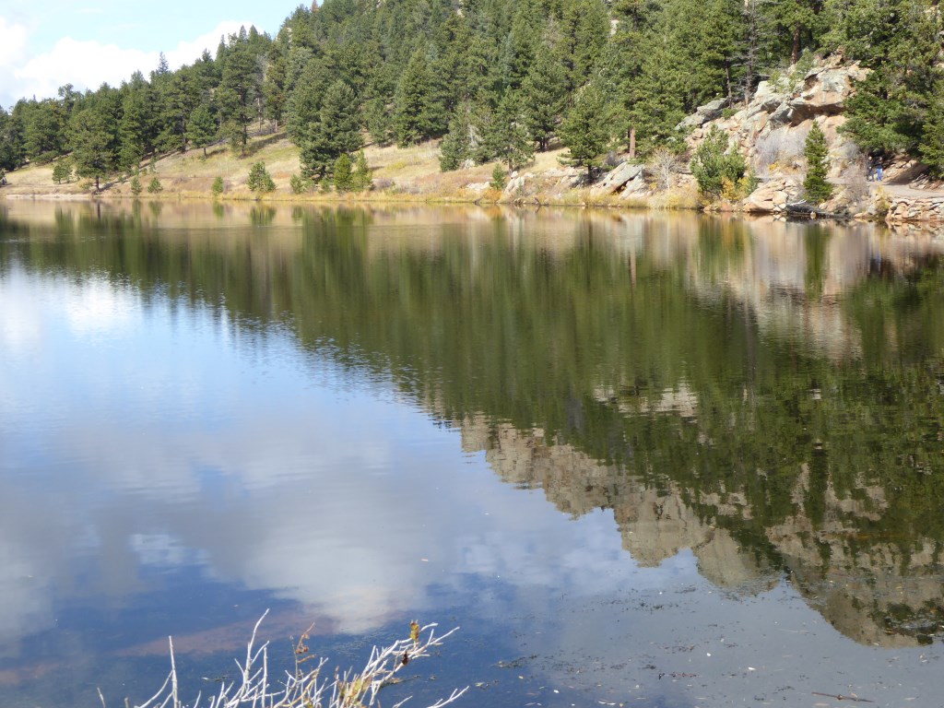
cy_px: 354
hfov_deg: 33.8
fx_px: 1554
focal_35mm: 57
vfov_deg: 25.7
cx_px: 472
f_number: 4.1
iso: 100
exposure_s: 1/320
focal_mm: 9.6
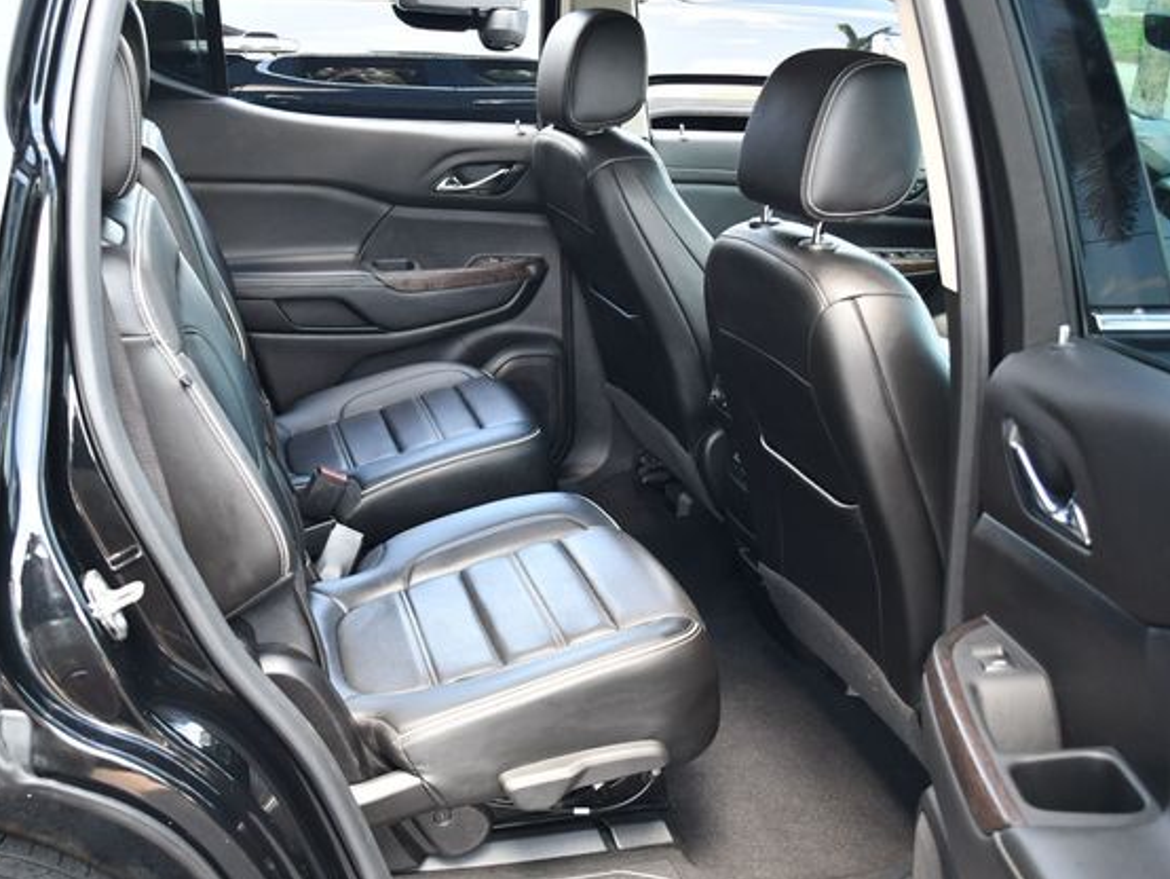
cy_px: 435
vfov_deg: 36.0
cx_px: 496
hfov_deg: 46.6
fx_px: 1353
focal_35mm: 40
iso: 800
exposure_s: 1/160
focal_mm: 18
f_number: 3.5
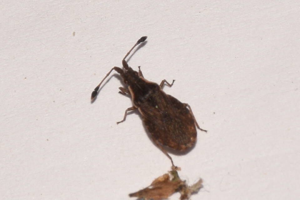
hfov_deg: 9.8
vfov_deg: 6.5
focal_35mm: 210
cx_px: 150
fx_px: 1750
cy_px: 100
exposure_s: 1/200
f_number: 16
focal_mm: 140
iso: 100
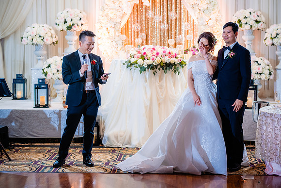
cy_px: 94
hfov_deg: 24.2
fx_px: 656
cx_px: 140
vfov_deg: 16.3
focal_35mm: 84
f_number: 2
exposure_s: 1/200
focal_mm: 56
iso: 640
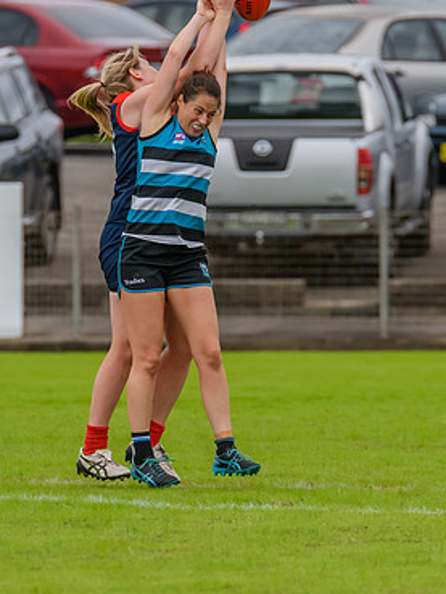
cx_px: 150
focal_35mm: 1086
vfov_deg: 1.8
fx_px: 18646
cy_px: 195
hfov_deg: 1.4
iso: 800
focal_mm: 420
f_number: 7.1
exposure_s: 1/2000
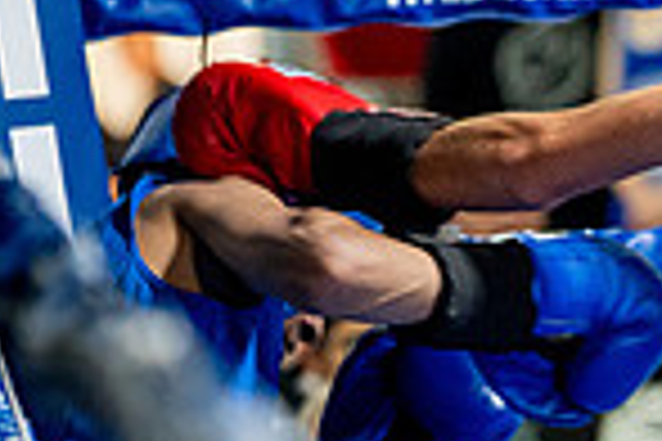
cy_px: 515
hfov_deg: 6.4
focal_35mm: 320
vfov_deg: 4.3
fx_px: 5884
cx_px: 766
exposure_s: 1/800
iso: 4000
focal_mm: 81
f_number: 2
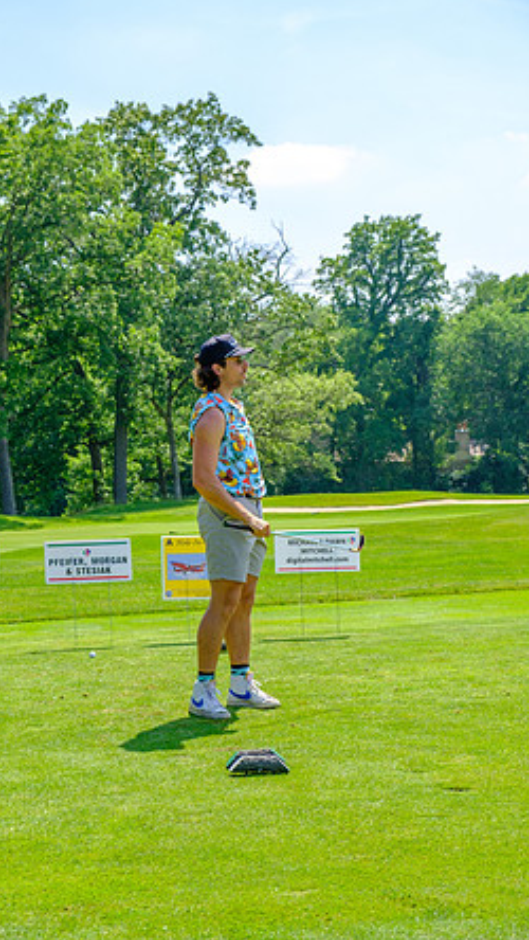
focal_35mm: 68
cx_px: 222
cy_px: 466
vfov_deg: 31.0
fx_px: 1694
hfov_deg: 17.7
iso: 200
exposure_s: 1/320
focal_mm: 42.5
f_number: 5.6
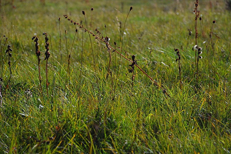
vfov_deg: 10.8
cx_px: 116
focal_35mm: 128
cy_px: 77
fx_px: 819
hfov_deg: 16.0
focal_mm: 85
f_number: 5.6
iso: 400
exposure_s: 1/2000
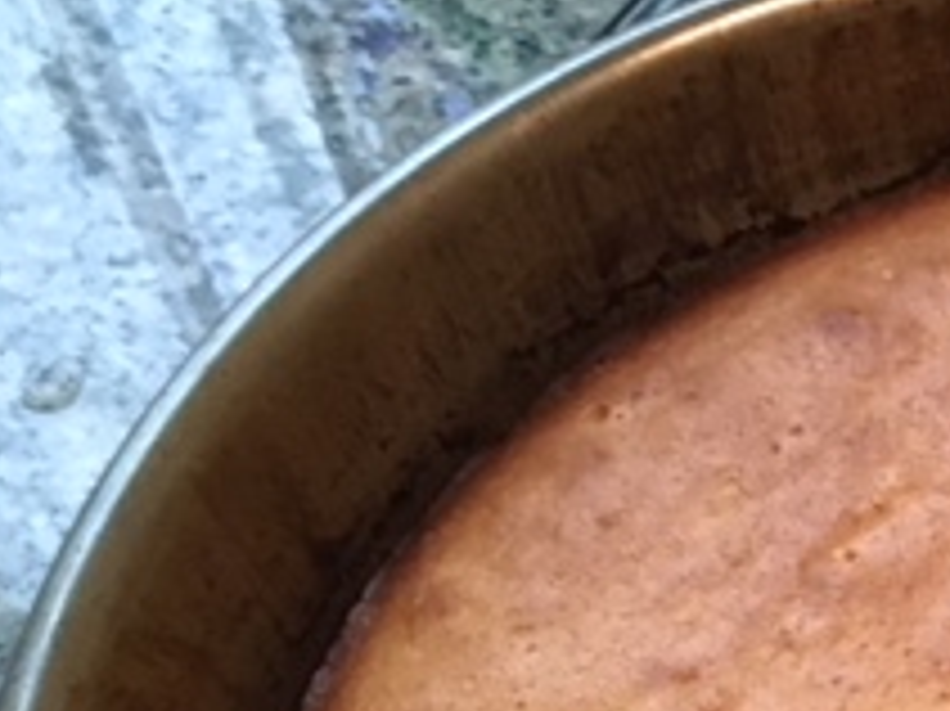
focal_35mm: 88
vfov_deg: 15.6
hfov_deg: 20.0
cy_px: 1030
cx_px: 1306
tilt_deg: -61.5
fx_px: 2414
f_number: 2.2
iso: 200
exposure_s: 1/30
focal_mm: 4.15
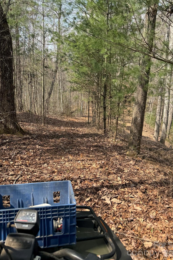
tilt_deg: -12.9
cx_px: 87
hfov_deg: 51.3
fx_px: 180
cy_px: 130
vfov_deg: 71.5
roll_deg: -4.5
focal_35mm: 25
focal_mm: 6.76
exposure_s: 1/1285
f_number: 1.78
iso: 80
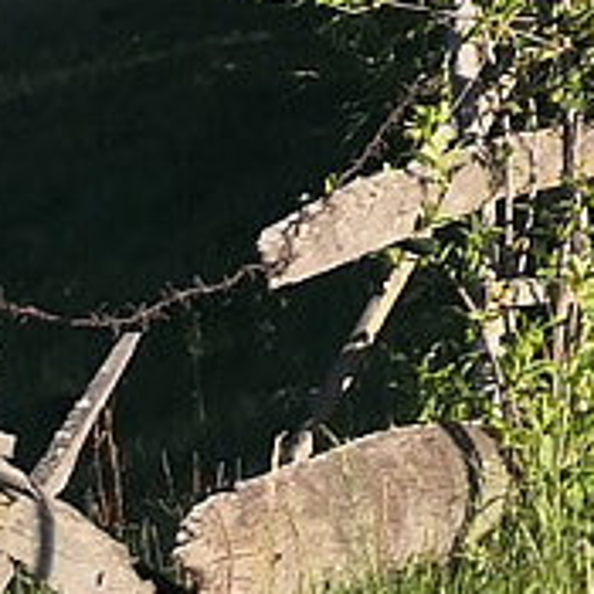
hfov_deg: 7.6
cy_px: -1056
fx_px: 4232
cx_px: 1365
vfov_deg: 7.3
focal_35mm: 218
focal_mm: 3.95
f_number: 1.6
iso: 50
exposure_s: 1/1058
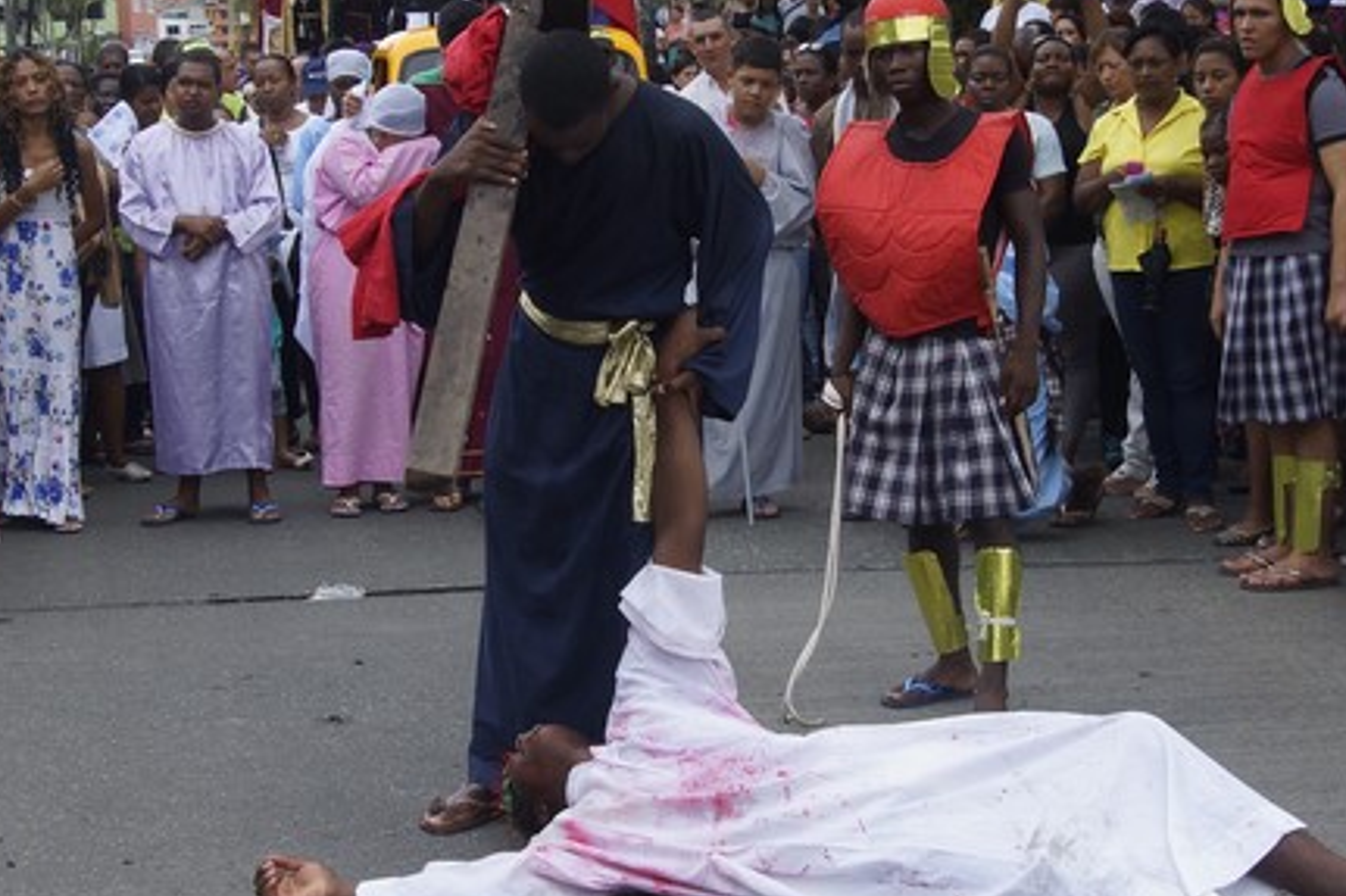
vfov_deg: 17.5
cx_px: 703
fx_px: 2915
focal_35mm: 78
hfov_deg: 26.0
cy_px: 401
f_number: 9
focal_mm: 28
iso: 400
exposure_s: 1/500
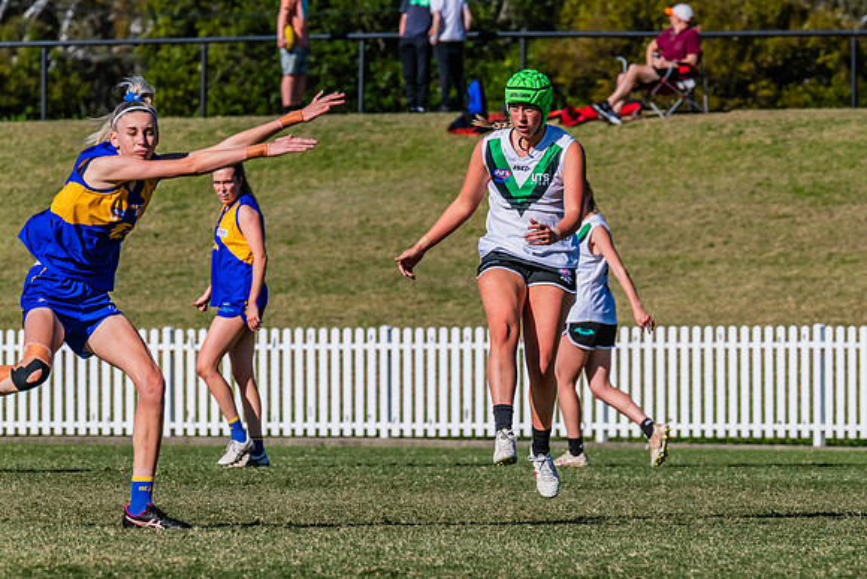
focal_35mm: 508
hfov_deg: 4.1
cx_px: 521
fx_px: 12235
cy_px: 345
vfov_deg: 2.7
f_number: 16
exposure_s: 1/1250
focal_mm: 420
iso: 640
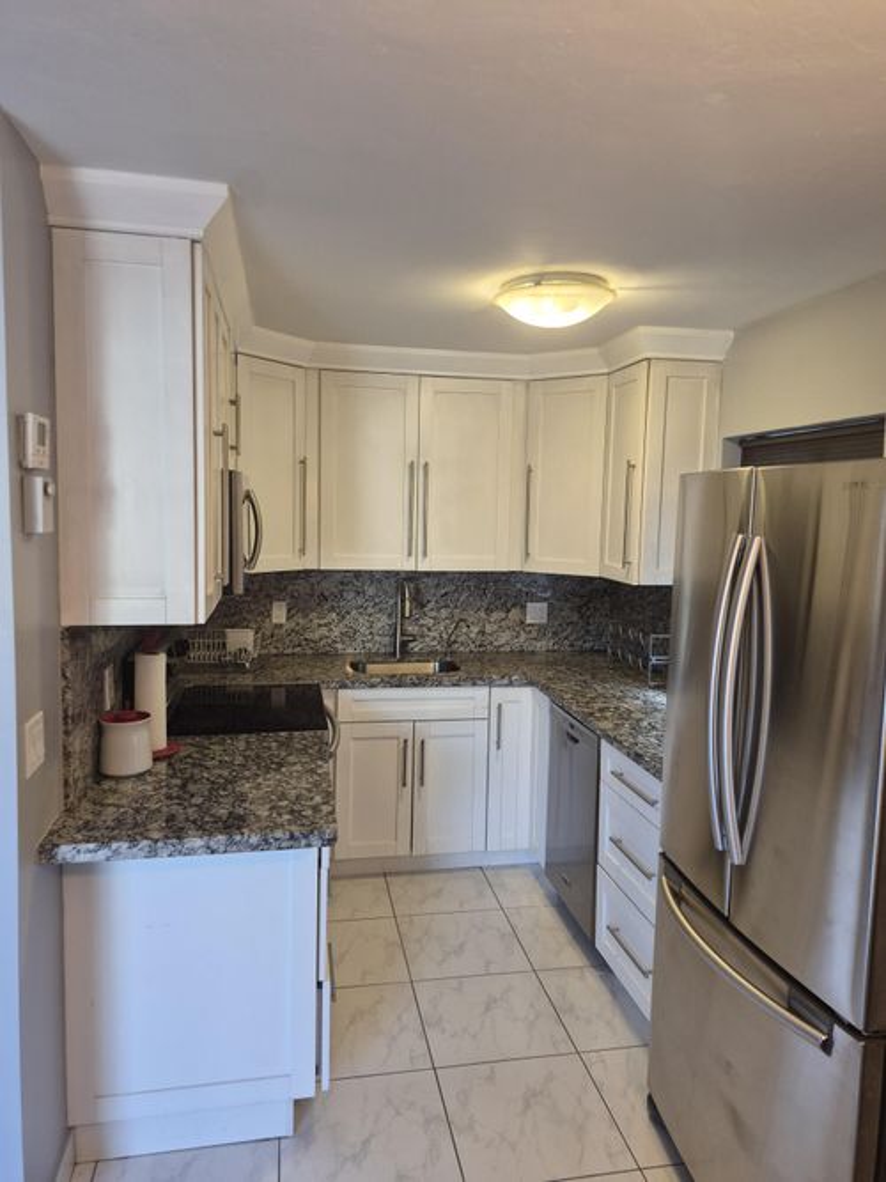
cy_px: 591
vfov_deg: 73.9
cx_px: 443
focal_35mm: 23
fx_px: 785
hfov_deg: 58.9
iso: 125
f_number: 1.8
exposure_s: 1/120
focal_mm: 5.4
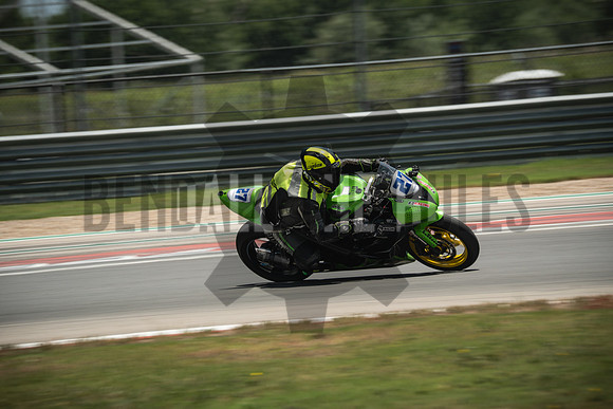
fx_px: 6438
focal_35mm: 378
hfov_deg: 5.5
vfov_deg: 3.6
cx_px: 306
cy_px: 204
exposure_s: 1/250
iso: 160
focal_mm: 252.1
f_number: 8
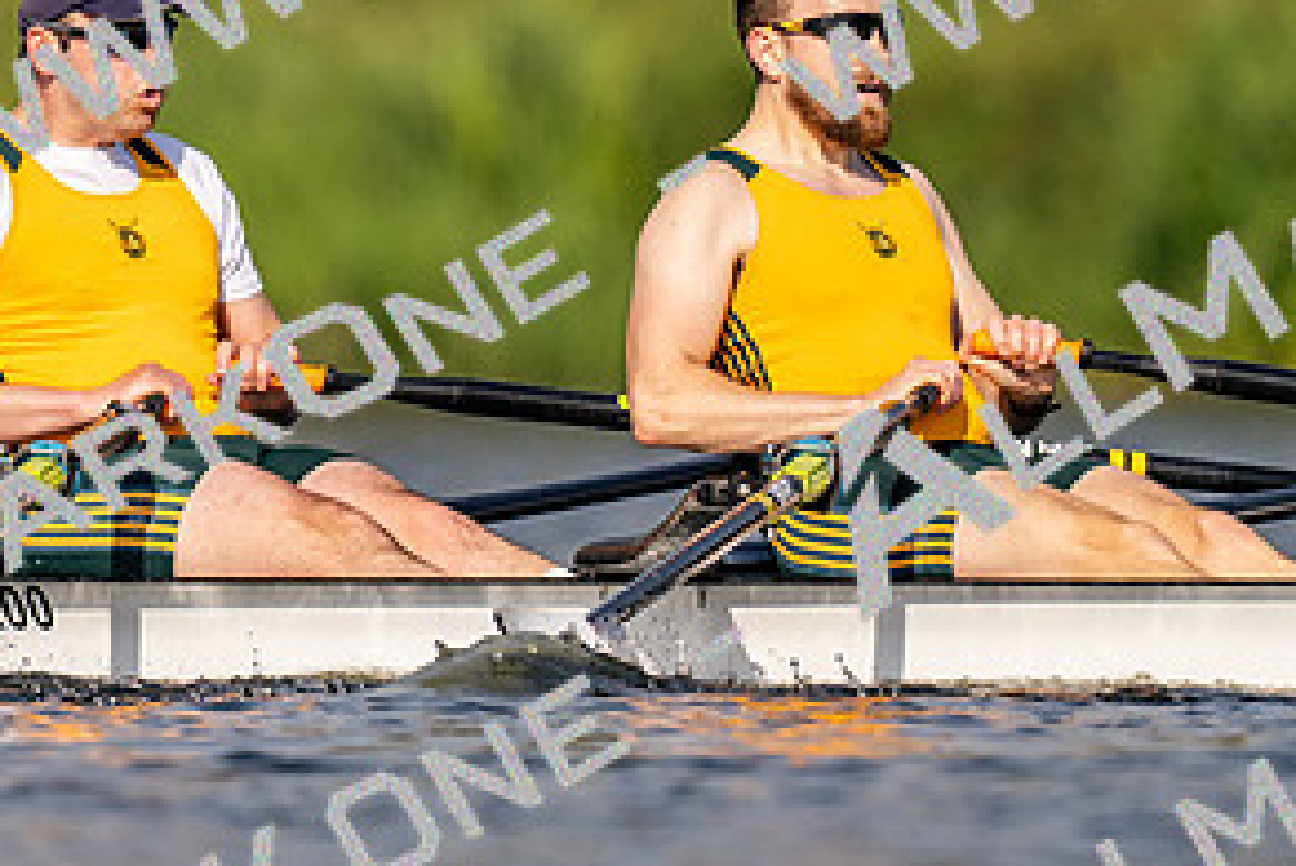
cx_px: 457
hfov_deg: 1.2
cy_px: 198
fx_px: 64469
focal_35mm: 1790
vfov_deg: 0.8
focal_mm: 600
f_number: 4
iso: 200
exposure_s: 1/2500
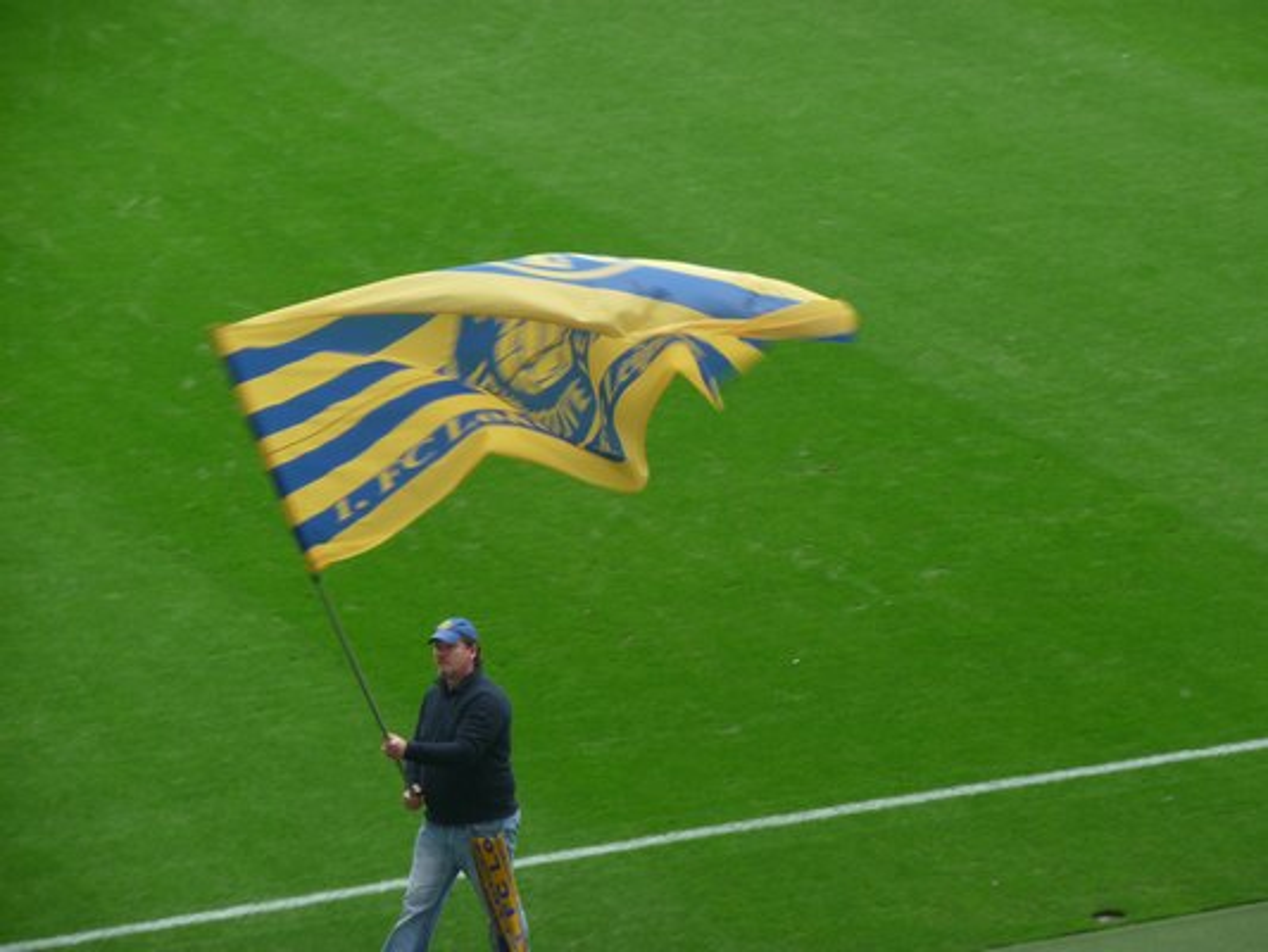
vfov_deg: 8.3
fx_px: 6522
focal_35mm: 178
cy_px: 476
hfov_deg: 11.1
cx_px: 634
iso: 160
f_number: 4.8
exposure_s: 1/50
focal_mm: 30.5
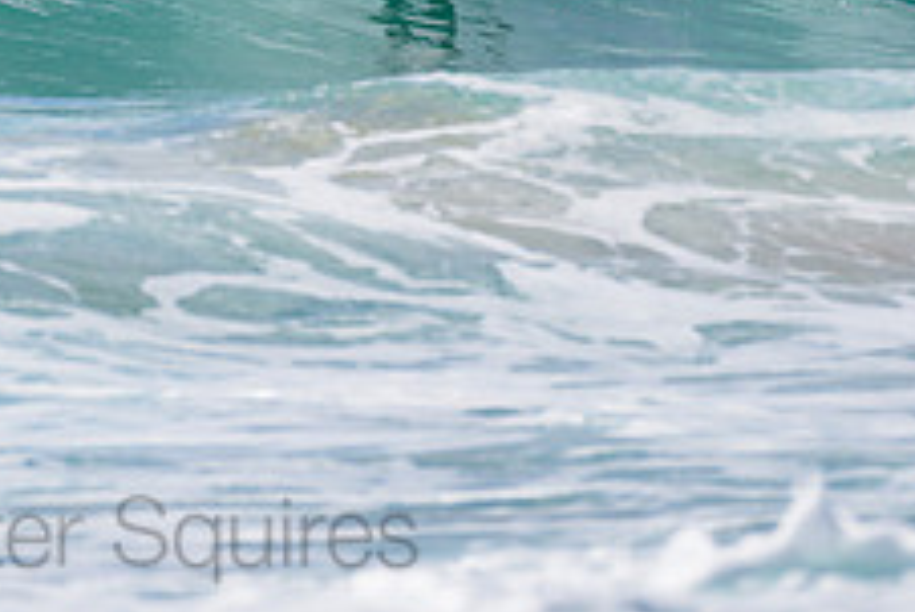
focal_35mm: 1576
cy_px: -165
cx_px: 371
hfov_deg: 1.3
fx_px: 40081
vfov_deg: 0.9
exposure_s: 1/2000
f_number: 5.6
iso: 100
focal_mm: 500
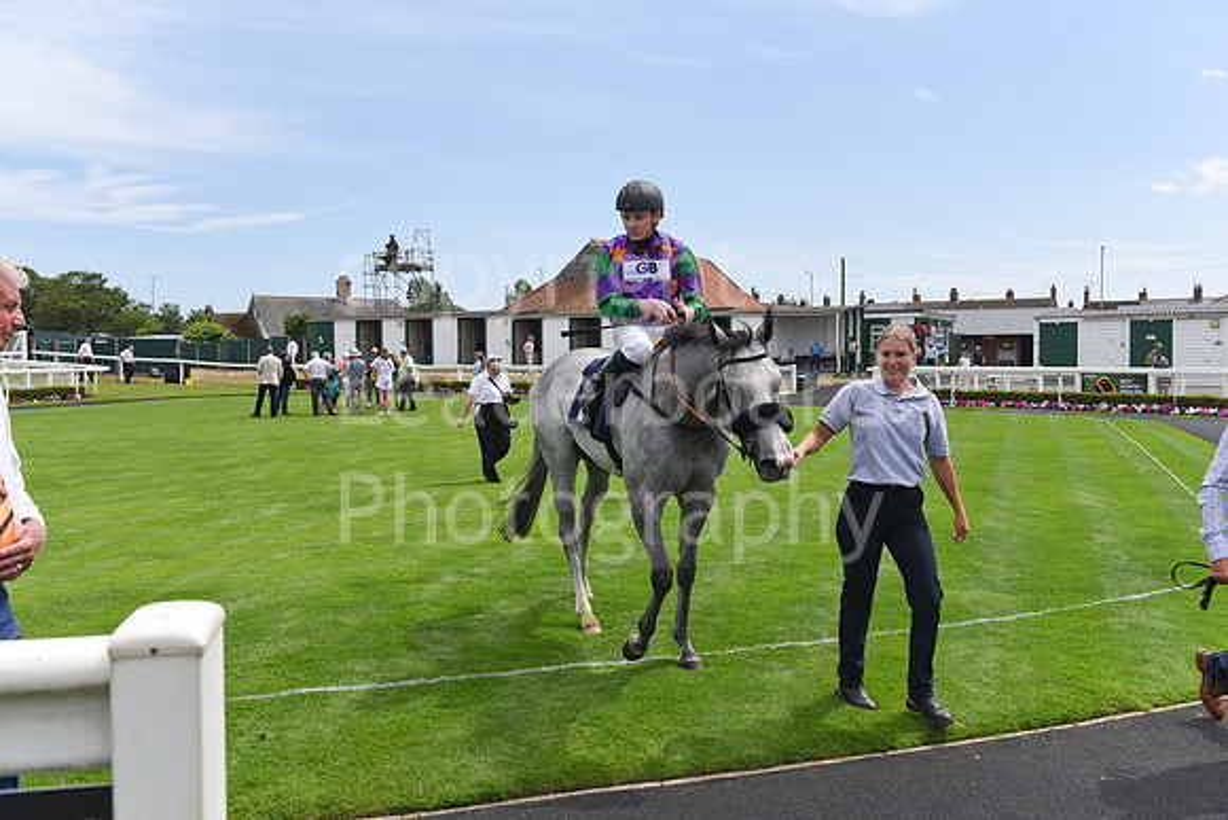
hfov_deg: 55.8
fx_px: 1160
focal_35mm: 34
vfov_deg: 38.9
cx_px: 614
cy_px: 410
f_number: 5.6
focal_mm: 34
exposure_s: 1/2500
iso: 400
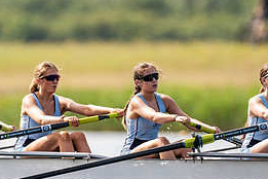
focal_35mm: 1332
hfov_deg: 1.5
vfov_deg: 1.0
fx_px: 9915
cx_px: 107
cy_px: 128
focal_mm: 600
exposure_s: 1/2500
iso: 160
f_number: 4
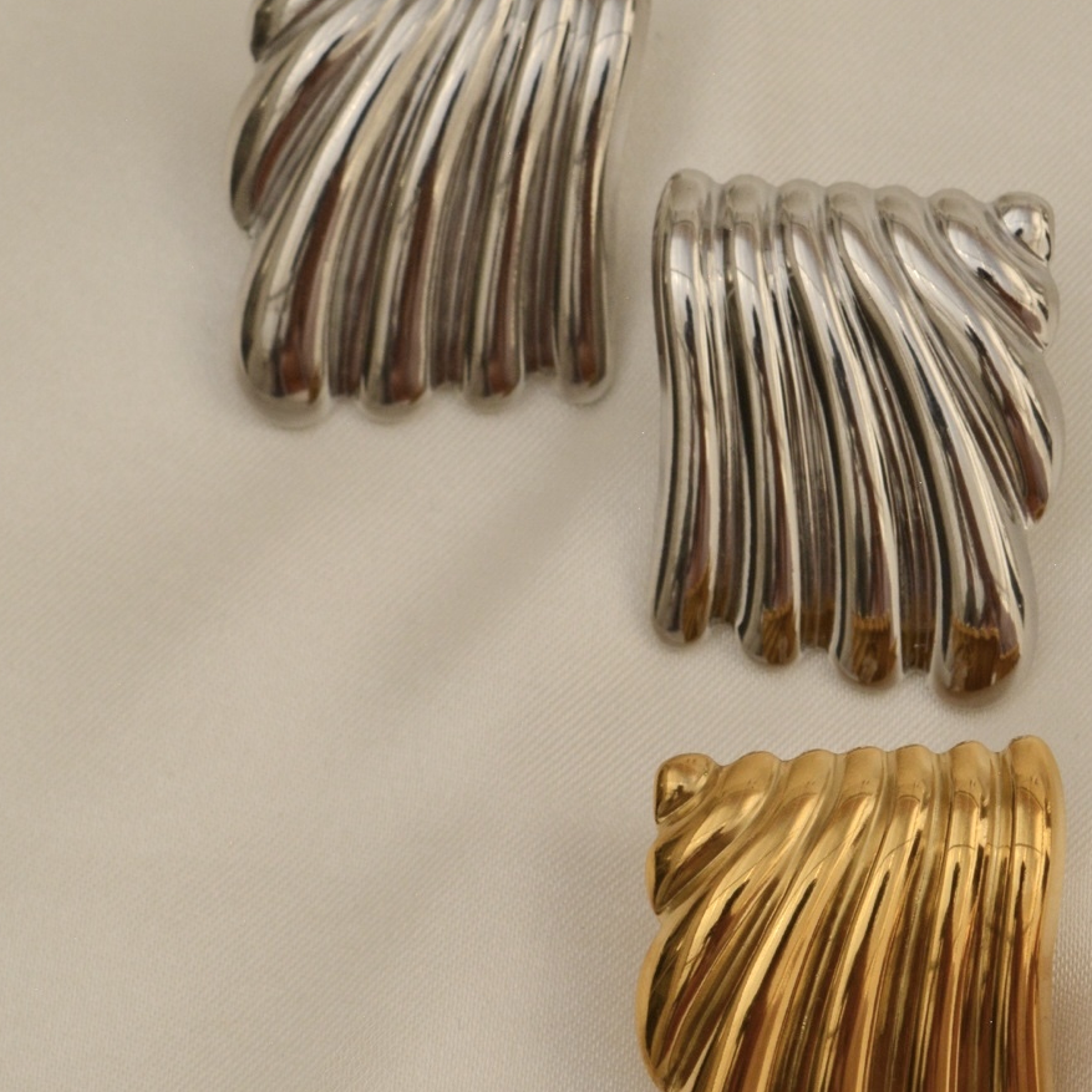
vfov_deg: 9.5
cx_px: 823
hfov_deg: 9.5
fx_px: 6571
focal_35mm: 184
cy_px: 639
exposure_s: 1/640
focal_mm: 55
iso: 500
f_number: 11
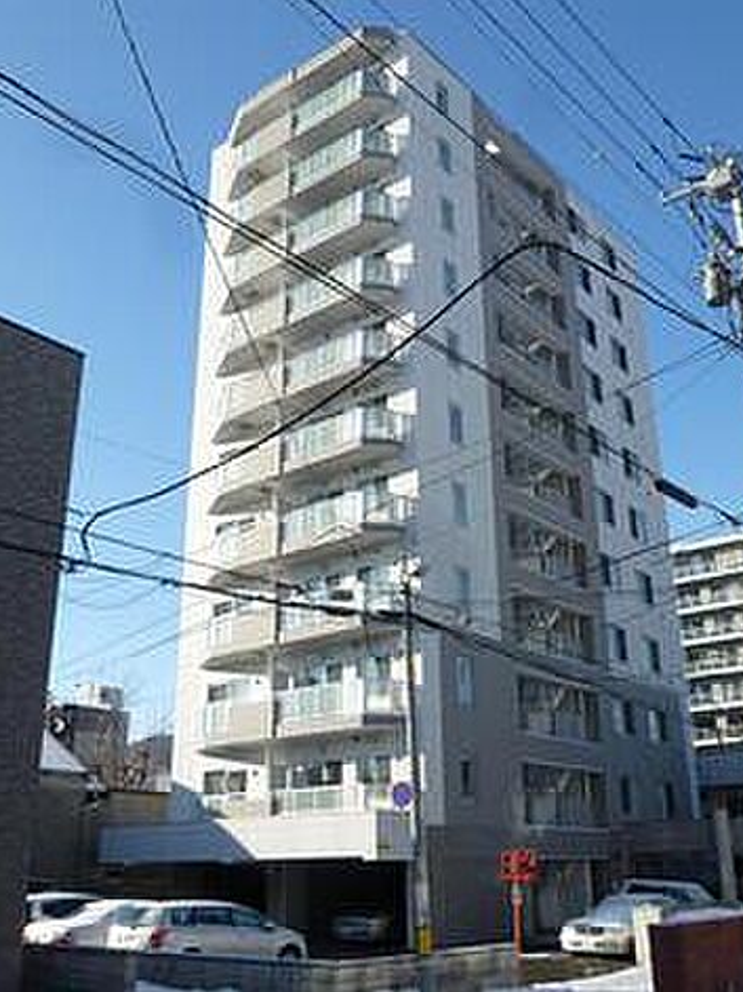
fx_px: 973
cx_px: 394
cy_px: 489
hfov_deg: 41.8
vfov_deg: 54.0
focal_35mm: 34
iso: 100
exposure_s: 1/400
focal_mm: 4.5
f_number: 4.5
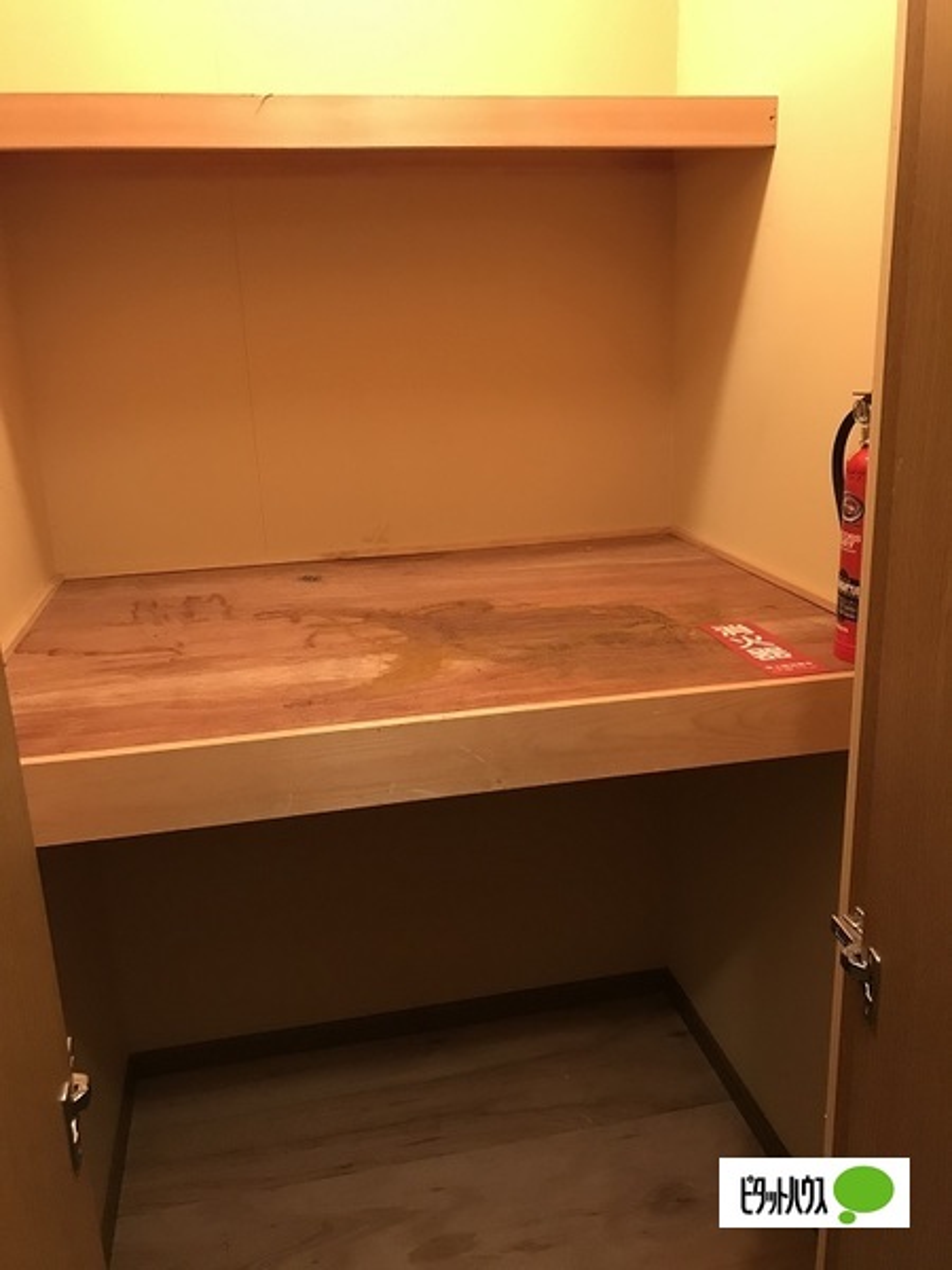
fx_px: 1027
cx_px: 476
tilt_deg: -14.9
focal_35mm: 28
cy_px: 635
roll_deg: +2.5
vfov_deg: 63.4
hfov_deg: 49.7
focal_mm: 3.99
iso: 100
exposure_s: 1/17
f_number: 1.8
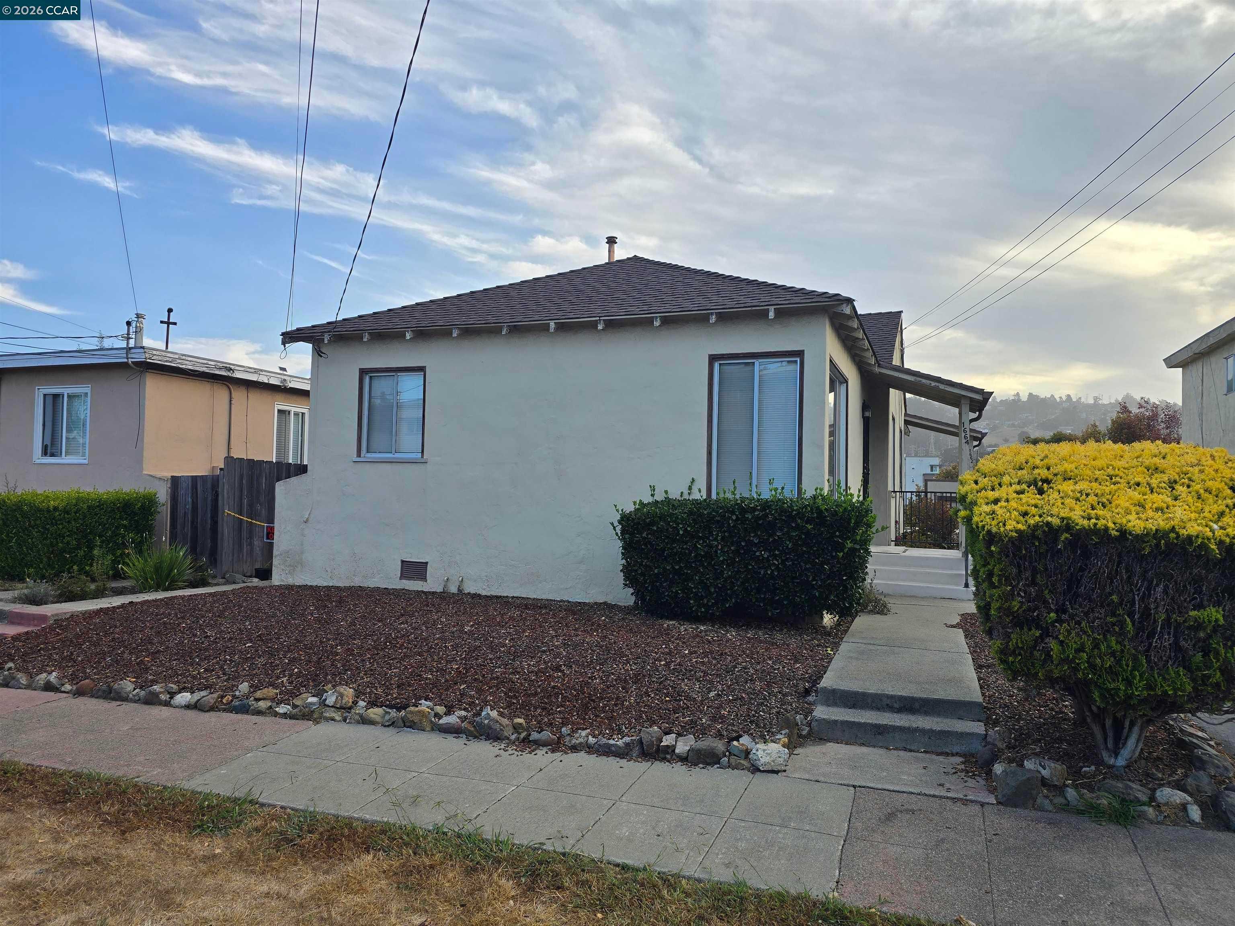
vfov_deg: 58.9
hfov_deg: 73.9
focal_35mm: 23
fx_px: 821
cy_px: 463
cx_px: 618
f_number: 1.7
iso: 12
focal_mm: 6.3
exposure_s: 1/190
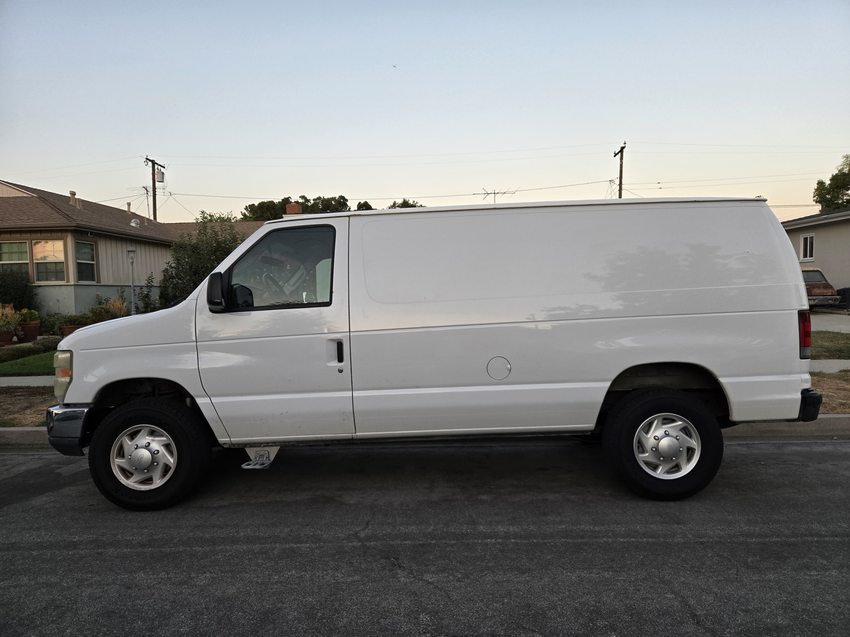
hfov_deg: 73.9
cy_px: 318
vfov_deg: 58.9
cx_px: 425
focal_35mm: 23
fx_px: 565
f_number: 1.8
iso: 160
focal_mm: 5.4
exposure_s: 1/508
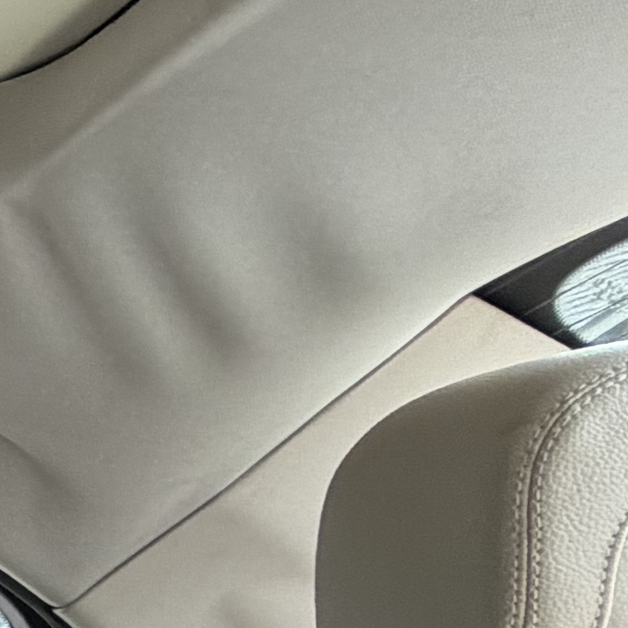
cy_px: 1264
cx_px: -1184
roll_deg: +0.2
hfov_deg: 12.0
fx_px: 1642
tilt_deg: -19.7
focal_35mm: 80
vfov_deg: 16.4
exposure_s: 1/121
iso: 80
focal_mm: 2.22
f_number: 2.2
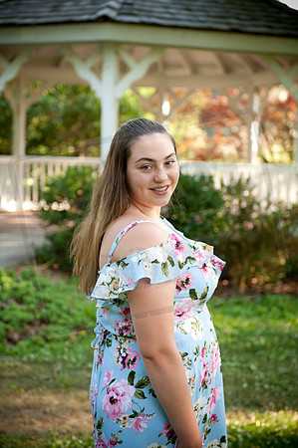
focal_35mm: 70
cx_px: 149
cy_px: 224
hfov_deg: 19.4
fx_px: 871
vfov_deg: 28.9
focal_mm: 70
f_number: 4
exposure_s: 1/80
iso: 160
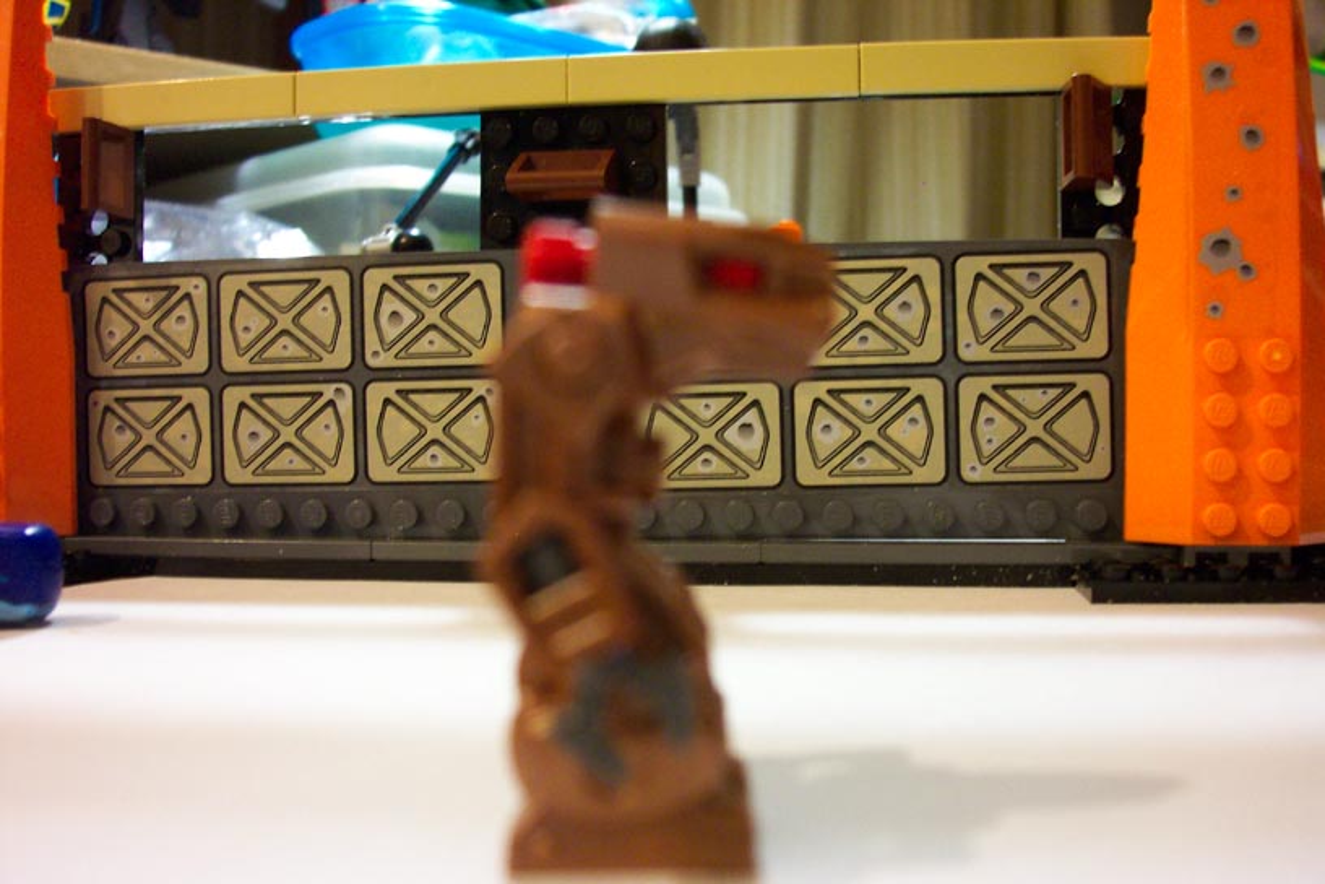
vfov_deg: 37.9
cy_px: 442
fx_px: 1288
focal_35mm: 35
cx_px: 662
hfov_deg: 54.4
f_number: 2.8
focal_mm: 7.5
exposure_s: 1/8
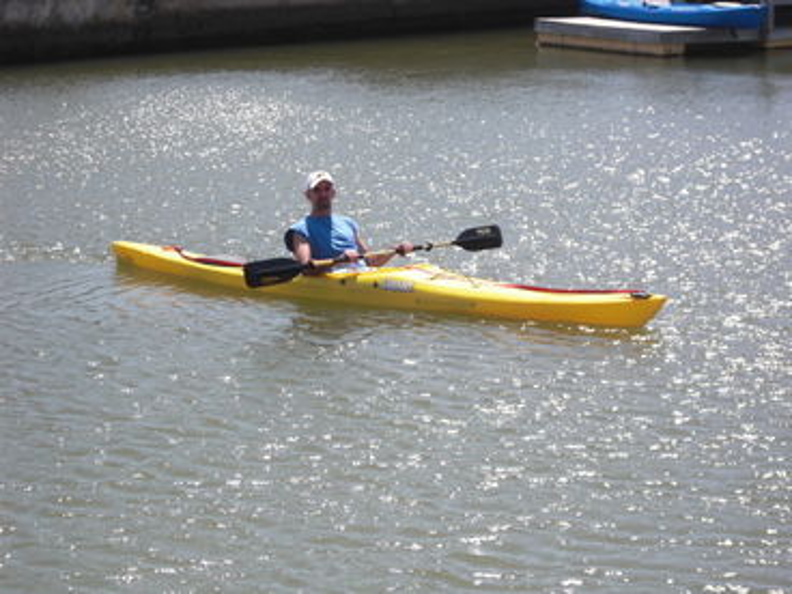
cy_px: 297
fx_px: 2471
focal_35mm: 108
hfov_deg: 18.2
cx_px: 396
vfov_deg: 13.7
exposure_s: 1/250
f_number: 5.3
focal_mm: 18.9
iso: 50
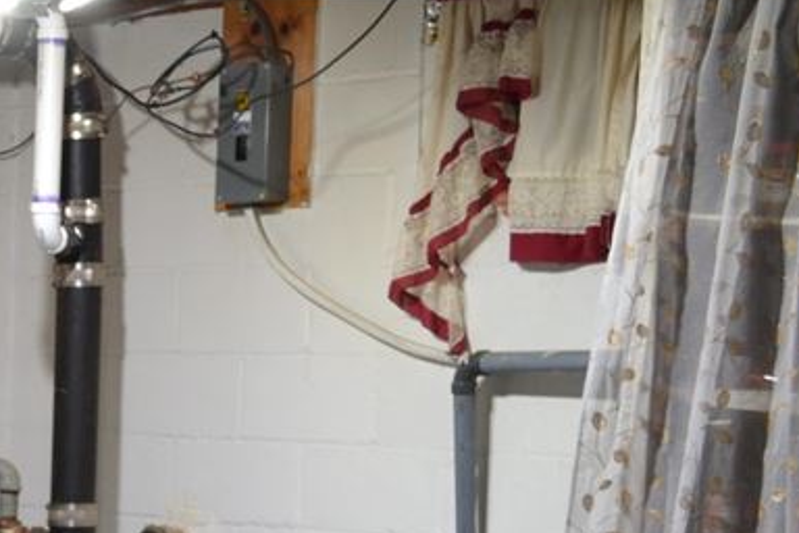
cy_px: 765
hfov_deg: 18.2
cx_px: -402
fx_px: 2219
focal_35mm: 100
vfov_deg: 13.0
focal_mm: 20
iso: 400
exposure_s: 1/30
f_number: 3.8
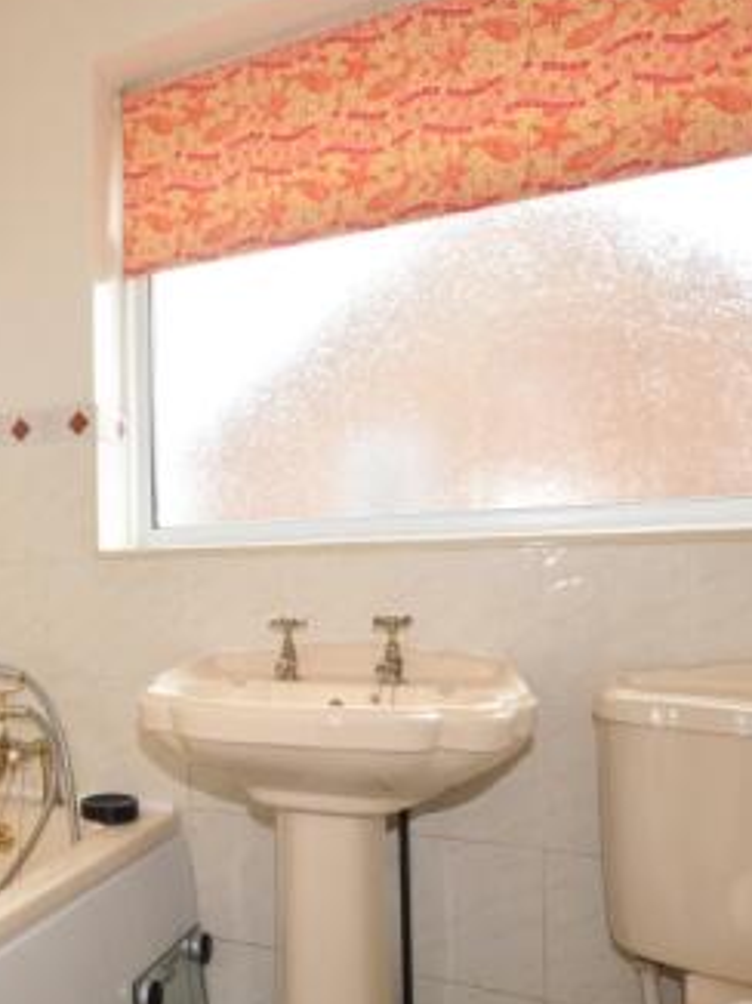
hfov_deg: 41.8
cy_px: 576
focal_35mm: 29
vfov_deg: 61.4
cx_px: 0
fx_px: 841
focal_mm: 10
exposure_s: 1/1.6
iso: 200
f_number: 11
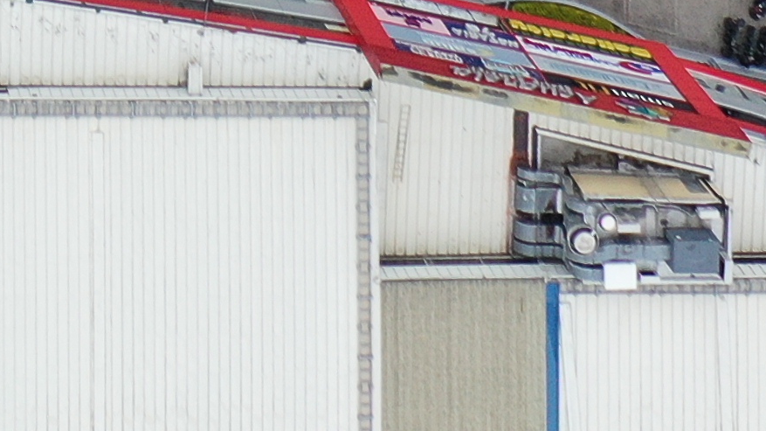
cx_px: -339
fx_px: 3716
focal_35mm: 183
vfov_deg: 5.9
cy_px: -1066
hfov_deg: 11.3
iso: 100
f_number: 3.5
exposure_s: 1/640
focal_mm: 10.26
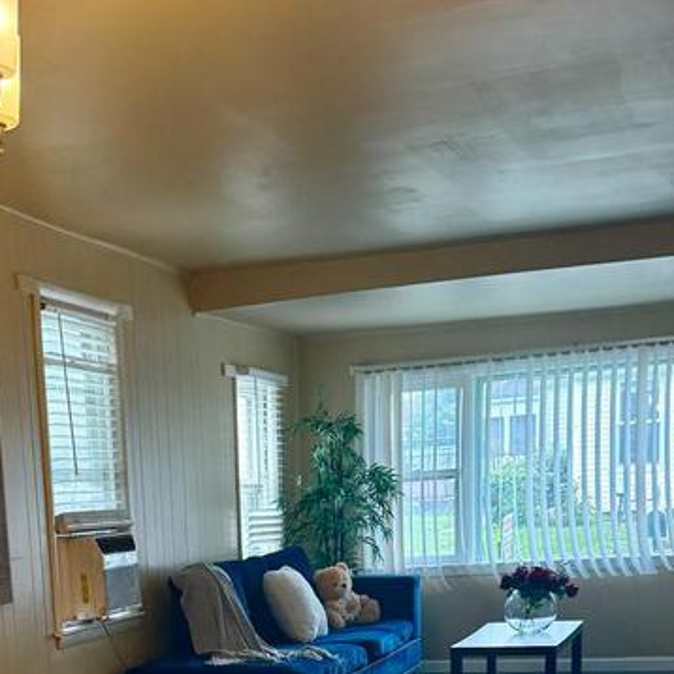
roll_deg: +3.7
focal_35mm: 64
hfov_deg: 26.3
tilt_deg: -10.8
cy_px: 794
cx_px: 122
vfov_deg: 24.5
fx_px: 1410
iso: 160
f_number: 1.78
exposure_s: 1/168
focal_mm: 6.76
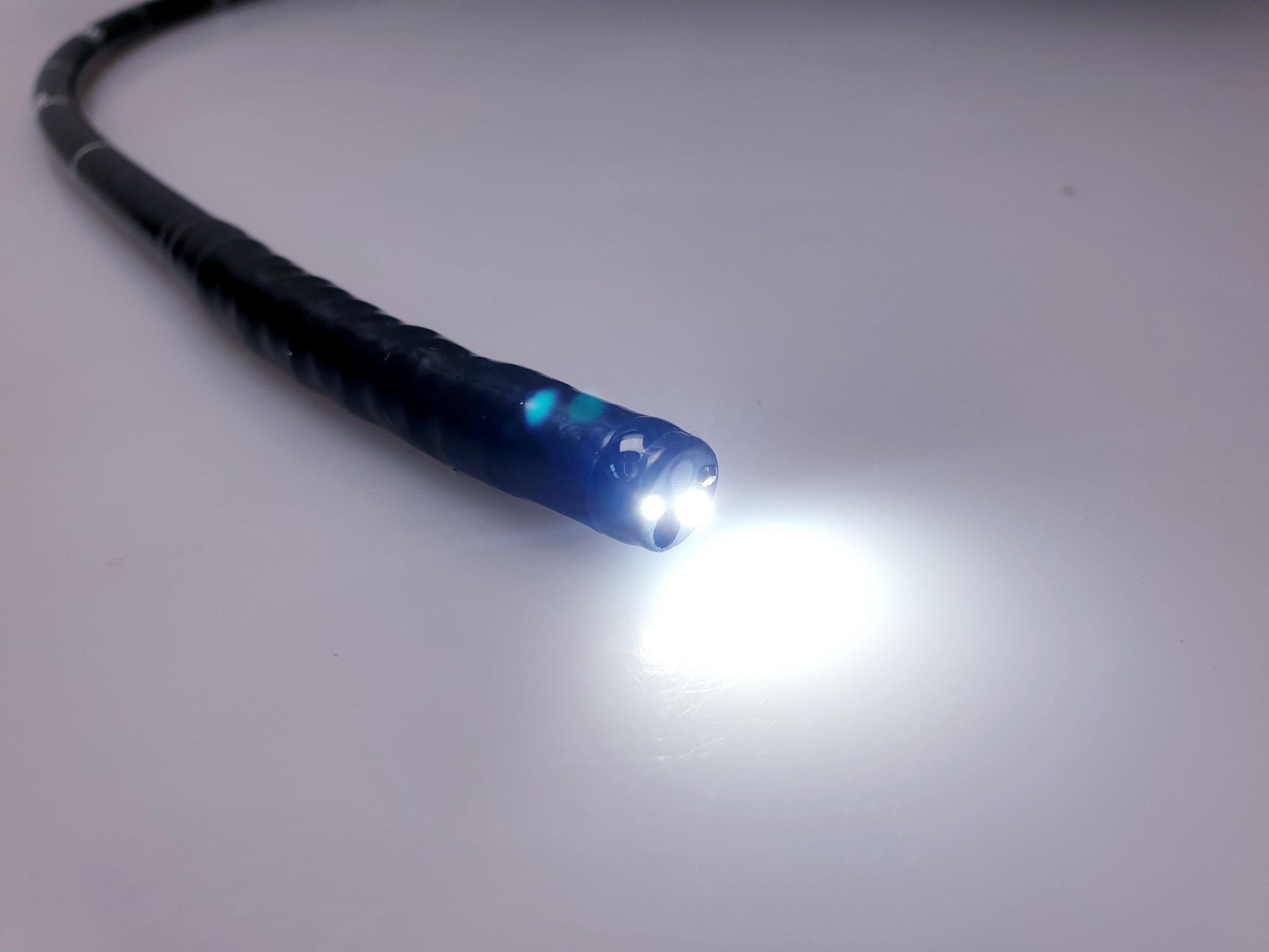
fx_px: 953
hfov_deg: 67.3
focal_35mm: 26
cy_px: 476
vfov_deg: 53.1
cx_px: 634
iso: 50
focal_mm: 4.3
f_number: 2.4
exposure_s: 1/234
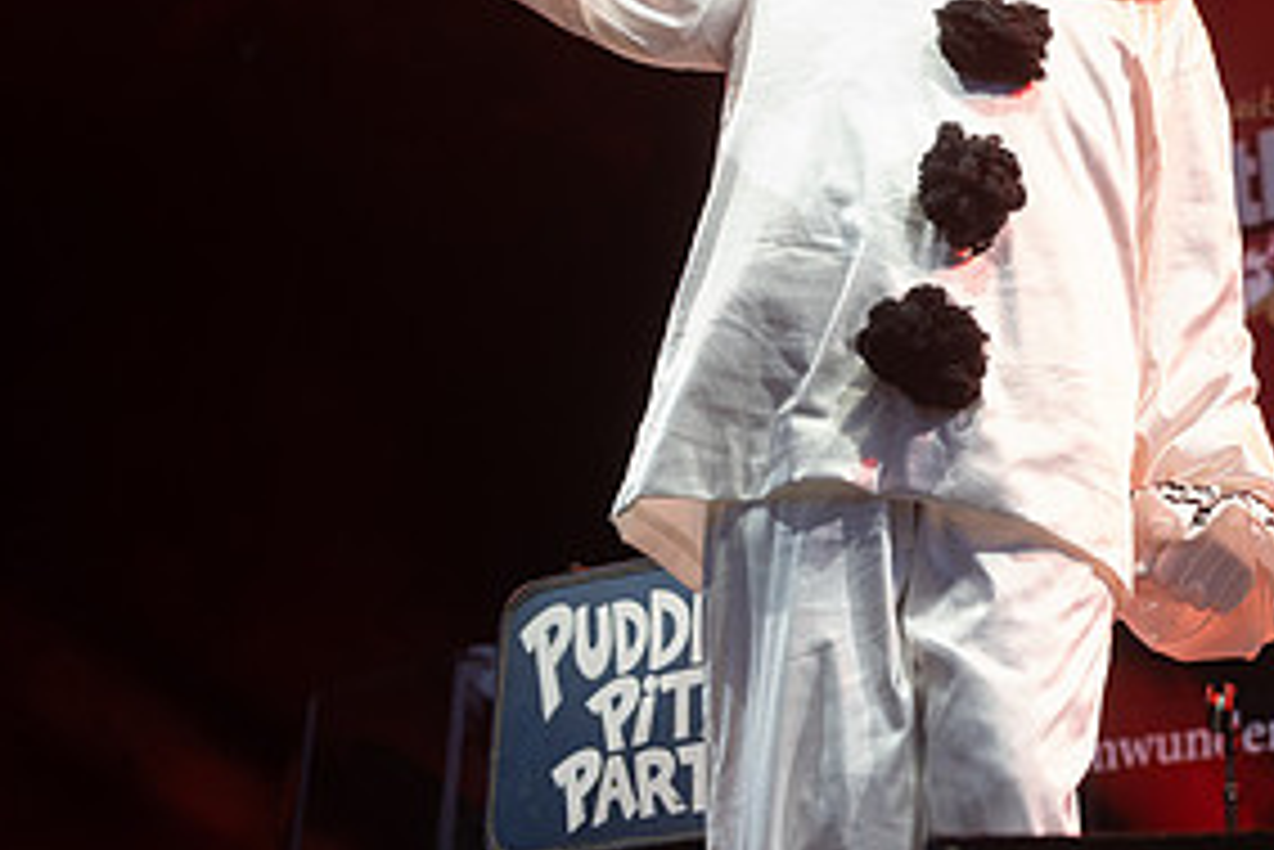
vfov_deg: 15.7
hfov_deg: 22.8
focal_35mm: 86
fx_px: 3045
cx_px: 1247
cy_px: 70
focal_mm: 42
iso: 640
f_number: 5
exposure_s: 1/500
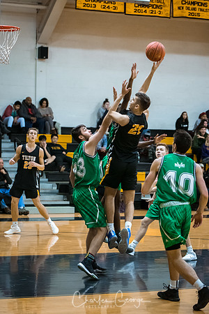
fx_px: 914
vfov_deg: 19.5
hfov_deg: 13.0
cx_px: 104
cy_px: 157
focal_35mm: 105
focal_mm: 70
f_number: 2.8
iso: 3200
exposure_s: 1/400
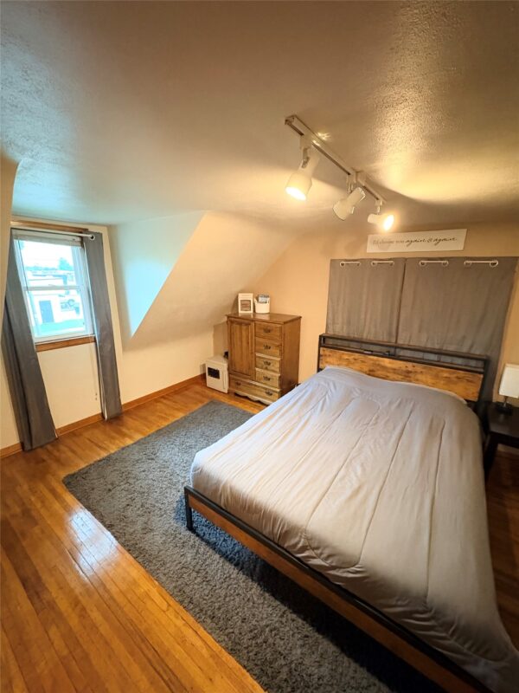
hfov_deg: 85.7
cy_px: 346
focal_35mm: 14
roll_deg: -0.3
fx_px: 280
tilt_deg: -13.2
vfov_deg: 102.1
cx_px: 260
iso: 1000
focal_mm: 2.22
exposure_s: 1/30
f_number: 2.2
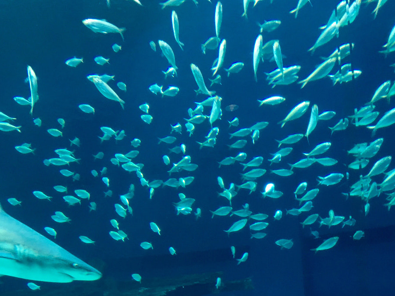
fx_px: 582
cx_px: 82
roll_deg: -2.5
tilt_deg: +14.9
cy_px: 250
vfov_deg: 27.8
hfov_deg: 36.3
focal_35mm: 51
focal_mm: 4.15
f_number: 2.2
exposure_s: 1/30
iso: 80
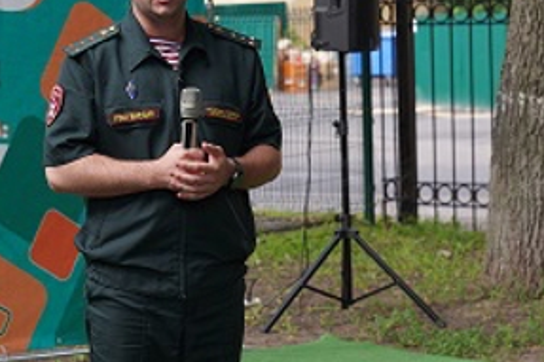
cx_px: 235
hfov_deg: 13.1
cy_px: 212
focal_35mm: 157
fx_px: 2371
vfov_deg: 8.7
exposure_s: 1/160
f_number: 4
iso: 125
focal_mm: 60
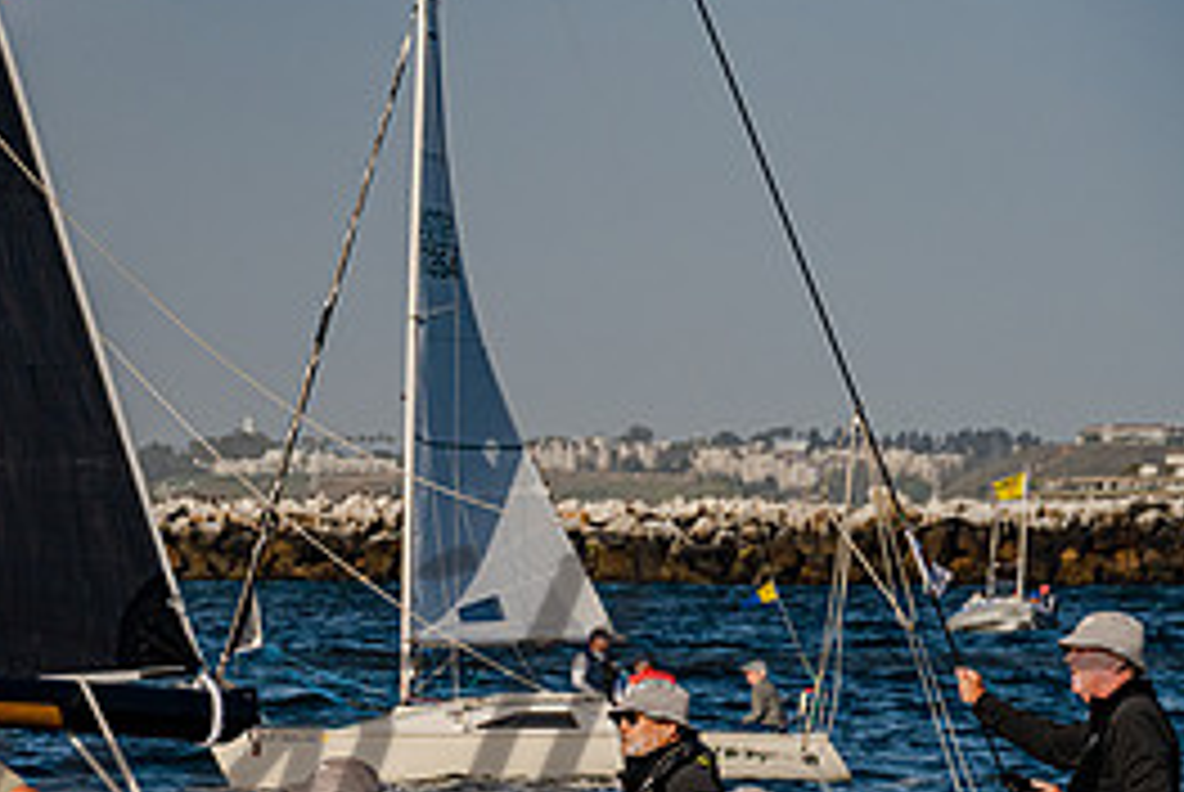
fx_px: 8725
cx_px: -21
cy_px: 766
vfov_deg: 5.2
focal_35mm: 265
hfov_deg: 7.7
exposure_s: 1/2000
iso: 400
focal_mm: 115
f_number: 6.3
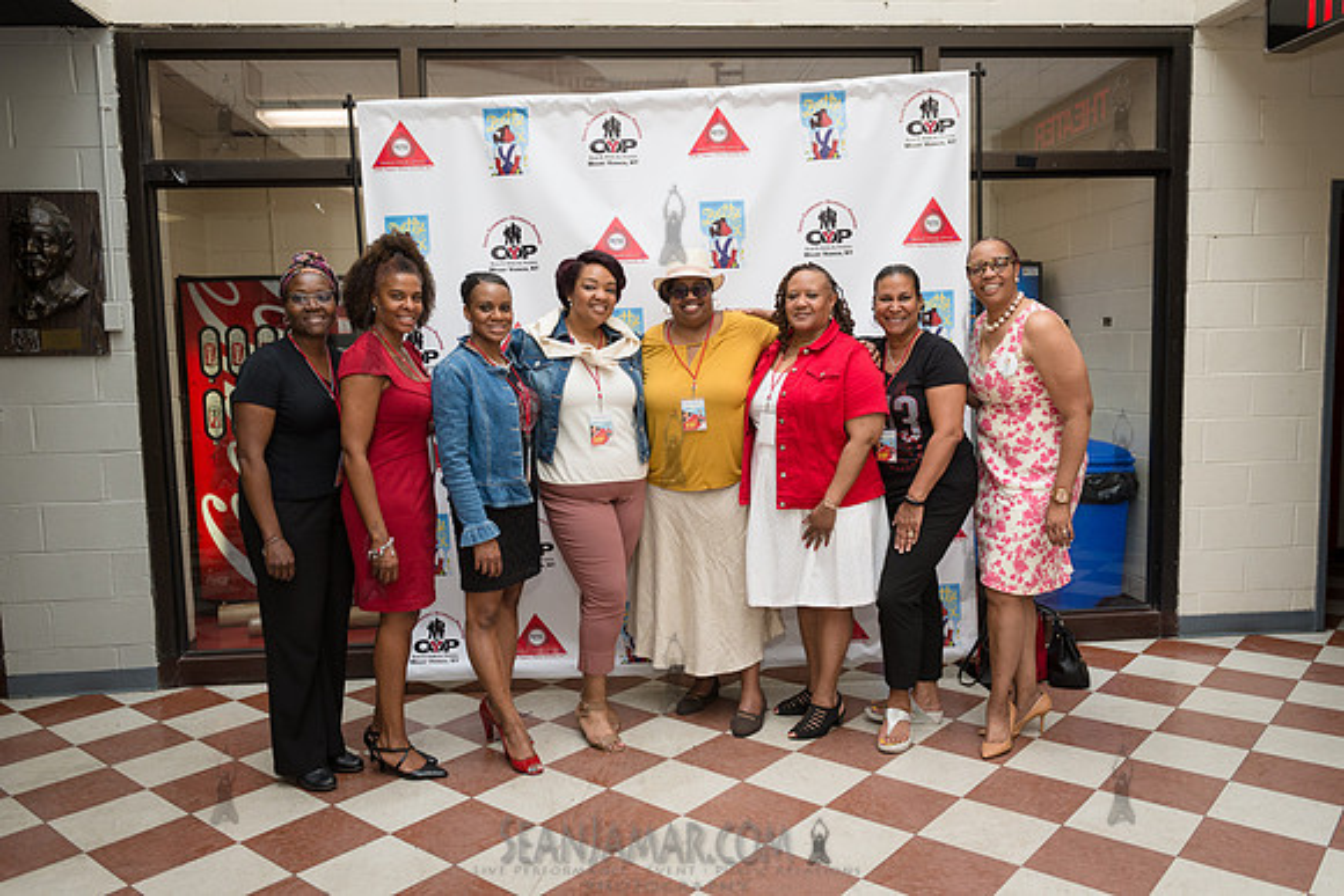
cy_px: 448
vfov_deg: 47.0
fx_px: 1032
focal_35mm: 28
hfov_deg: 66.1
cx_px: 672
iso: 640
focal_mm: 26
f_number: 4
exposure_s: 1/500
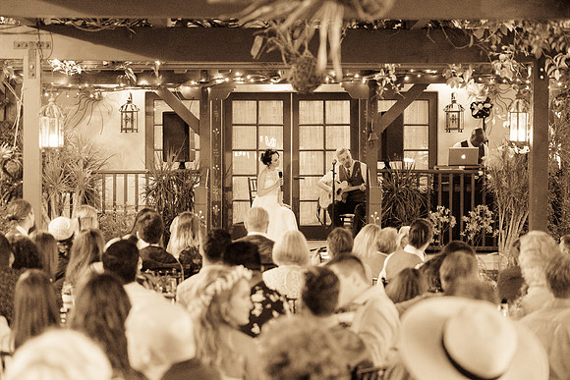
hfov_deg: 19.8
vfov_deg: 13.3
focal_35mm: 103
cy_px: 190
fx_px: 1631
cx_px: 285
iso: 8000
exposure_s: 1/60
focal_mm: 103
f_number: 4
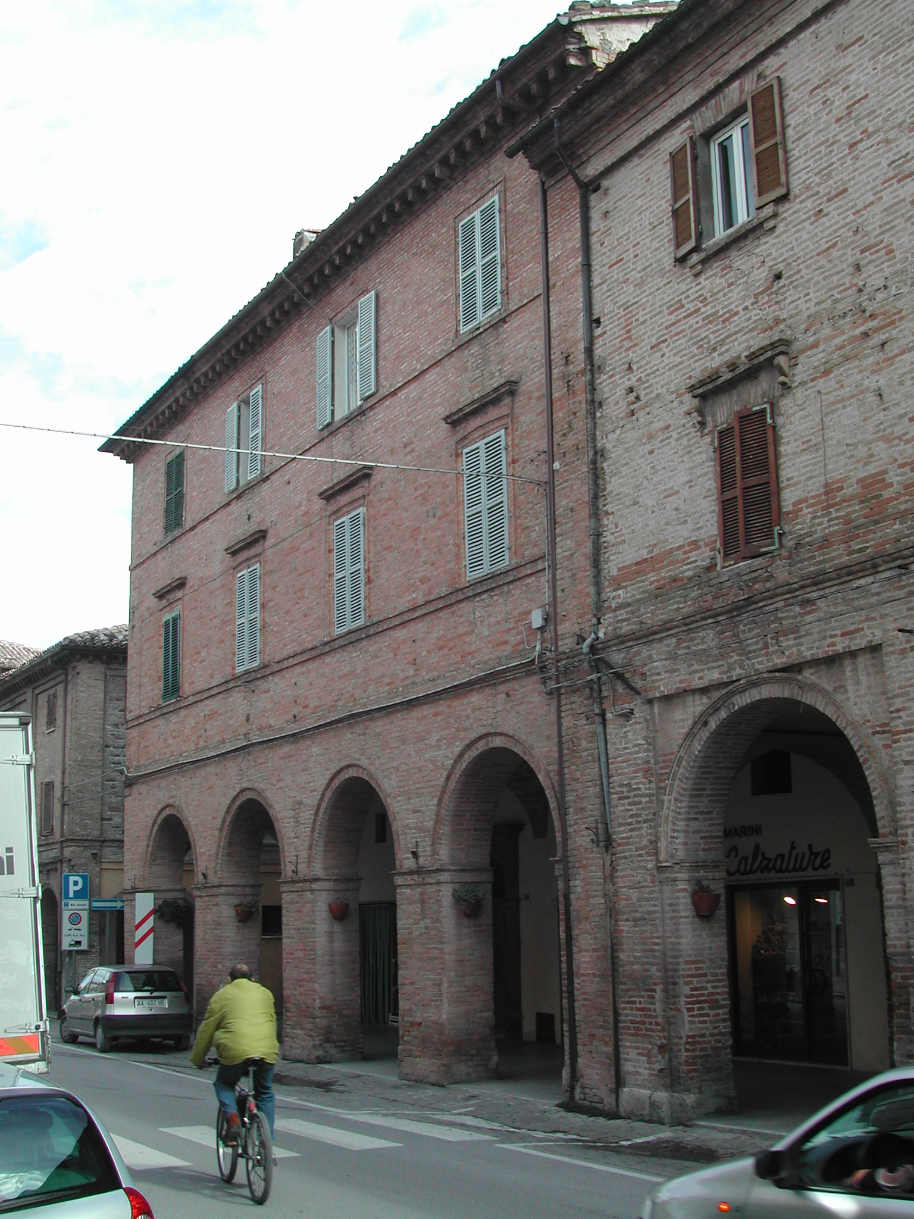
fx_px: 1479
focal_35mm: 42
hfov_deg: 34.3
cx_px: 457
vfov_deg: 44.8
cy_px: 610
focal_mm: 9
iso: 100
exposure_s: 1/98.9
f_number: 8
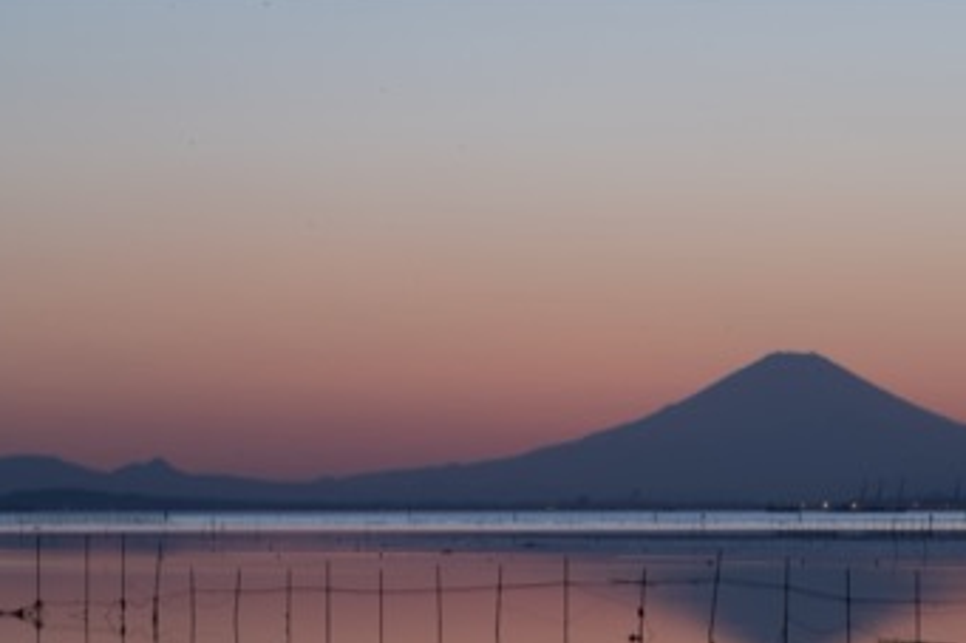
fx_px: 5659
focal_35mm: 211
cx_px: 606
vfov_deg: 6.5
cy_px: 438
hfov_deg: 9.8
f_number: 32
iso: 100
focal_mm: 100
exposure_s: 1/3.33
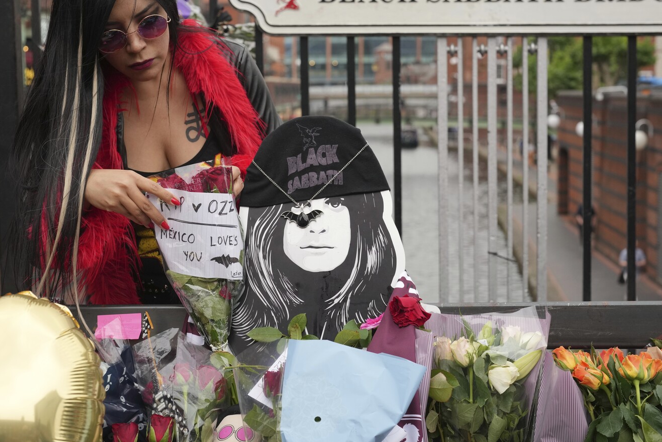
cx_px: 338
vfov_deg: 22.3
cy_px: 181
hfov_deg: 32.9
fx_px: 1122
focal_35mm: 61
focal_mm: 50
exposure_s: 1/1000
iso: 800
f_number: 5
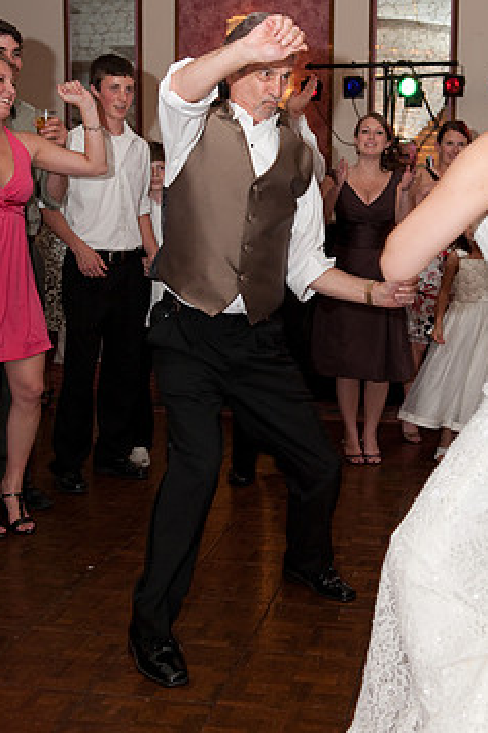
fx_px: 977
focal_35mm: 48
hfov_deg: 28.0
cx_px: 281
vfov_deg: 41.0
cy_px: 309
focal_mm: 38
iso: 1600
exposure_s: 1/60
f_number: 4.5
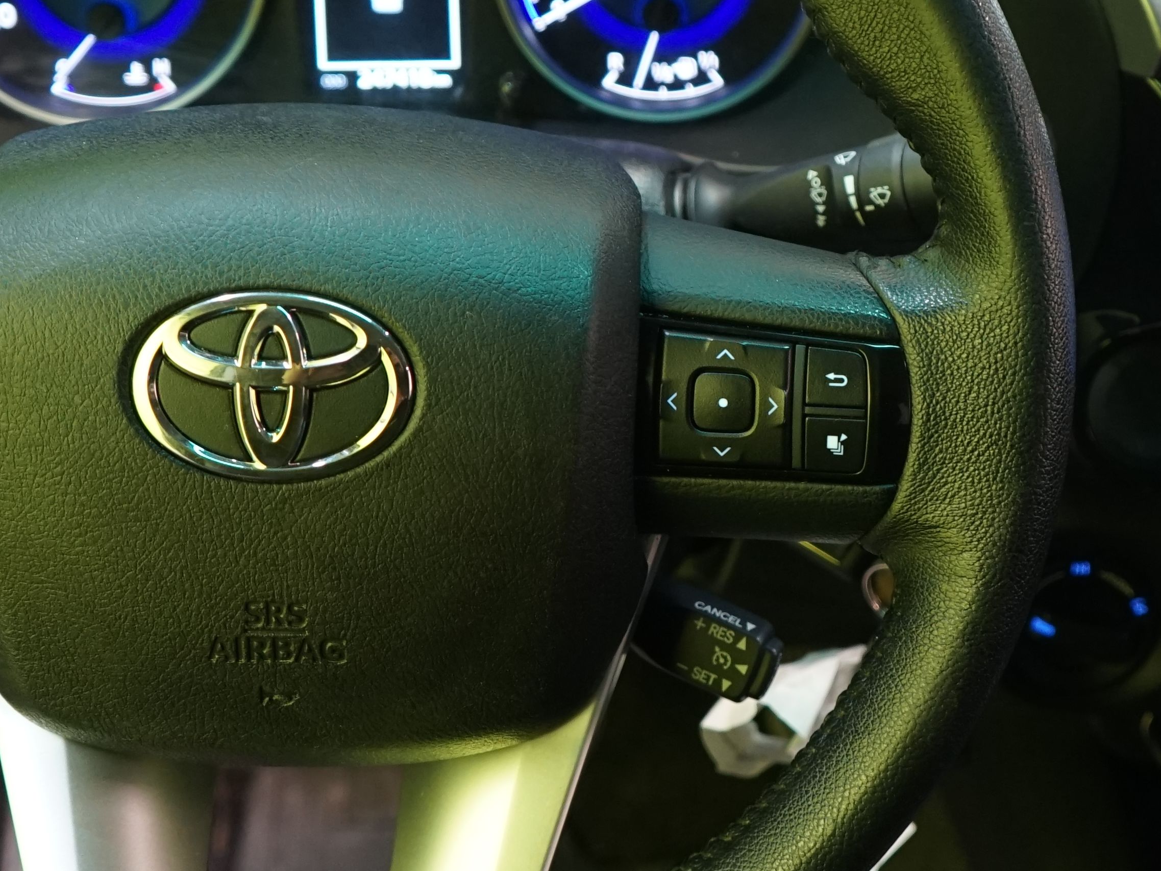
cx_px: 788
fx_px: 2381
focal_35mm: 71
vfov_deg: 20.7
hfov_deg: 27.2
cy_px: 384
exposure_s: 1/30
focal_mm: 28
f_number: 3.5
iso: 1250
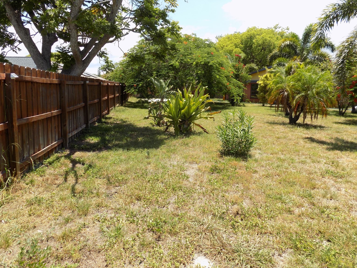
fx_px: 248
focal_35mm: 24
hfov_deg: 71.6
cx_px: 172
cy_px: 129
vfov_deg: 56.8
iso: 80
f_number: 3.1
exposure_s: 1/500
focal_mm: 4
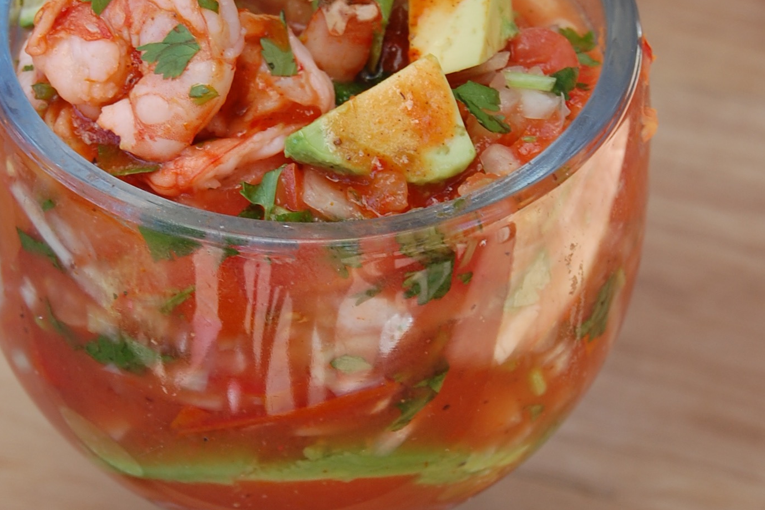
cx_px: 303
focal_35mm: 170
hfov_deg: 12.1
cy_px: 291
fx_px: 3612
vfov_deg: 8.1
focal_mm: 52
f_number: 5.6
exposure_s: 1/125
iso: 200
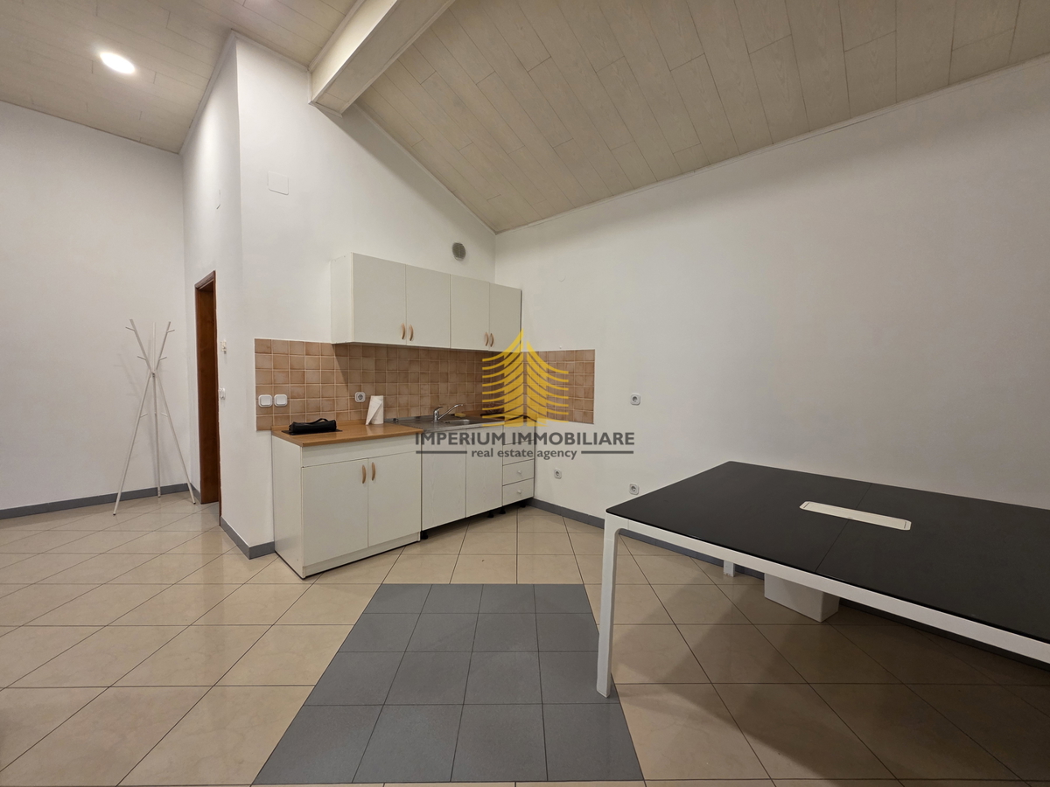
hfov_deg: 106.2
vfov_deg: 89.9
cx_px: 525
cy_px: 394
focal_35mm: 13
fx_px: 394
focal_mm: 2.2
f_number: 1.9
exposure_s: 1/100
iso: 200
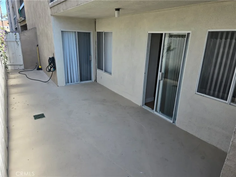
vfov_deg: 58.9
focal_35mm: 23
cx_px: 118
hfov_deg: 73.9
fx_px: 157
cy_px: 88
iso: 12
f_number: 1.7
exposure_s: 1/207
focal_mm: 6.3
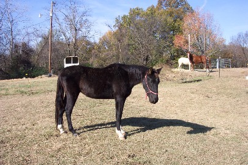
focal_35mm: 38
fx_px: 262
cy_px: 82
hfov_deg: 50.7
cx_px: 124
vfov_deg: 35.1
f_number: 4.8
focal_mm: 8
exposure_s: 1/500
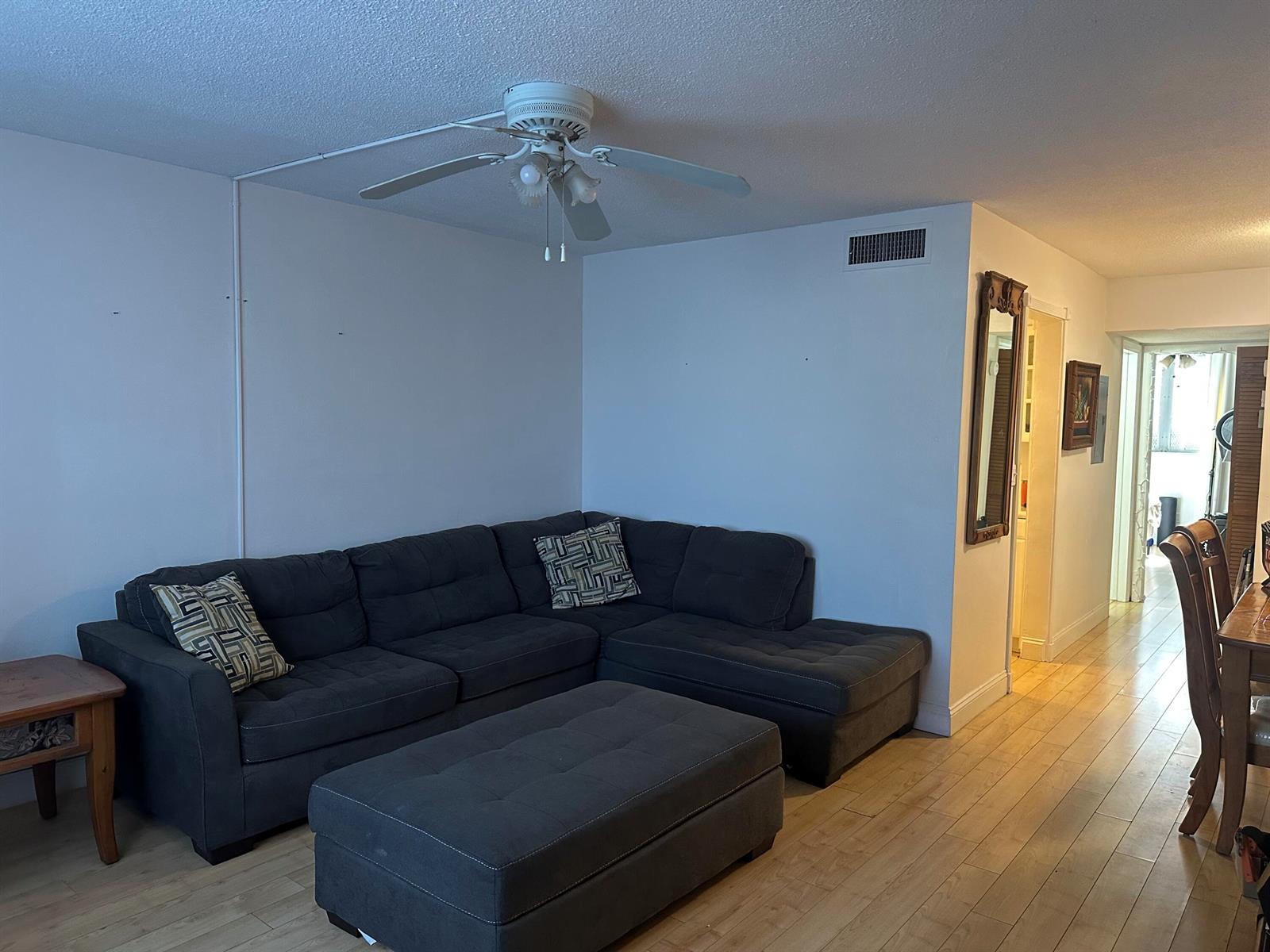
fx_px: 881
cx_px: 635
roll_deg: -0.7
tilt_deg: -4.2
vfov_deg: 56.8
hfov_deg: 71.6
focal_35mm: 24
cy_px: 476
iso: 400
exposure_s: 1/60
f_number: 1.78
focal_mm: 6.86
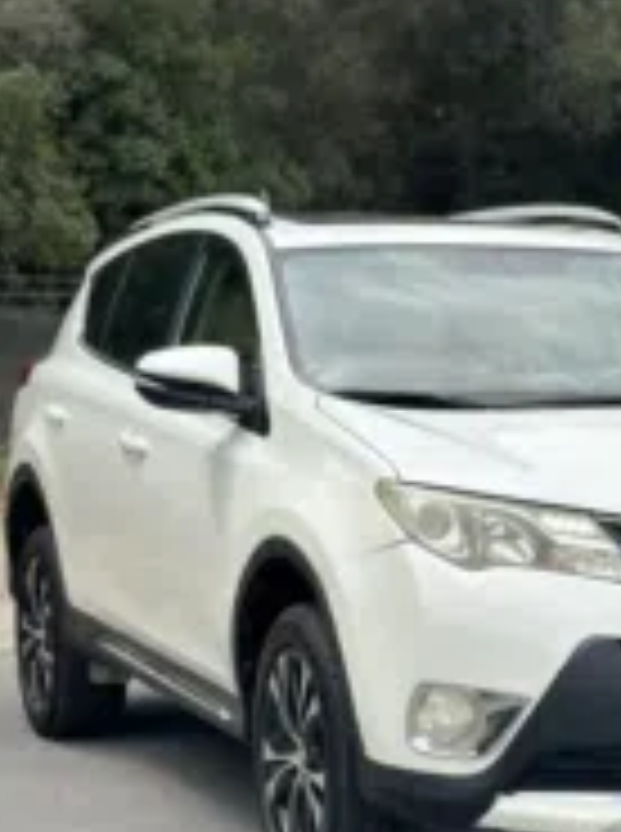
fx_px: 2496
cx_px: 531
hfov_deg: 14.1
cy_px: 625
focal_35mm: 104
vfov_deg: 18.8
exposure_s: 1/4566
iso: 100
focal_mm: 6.86
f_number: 1.78
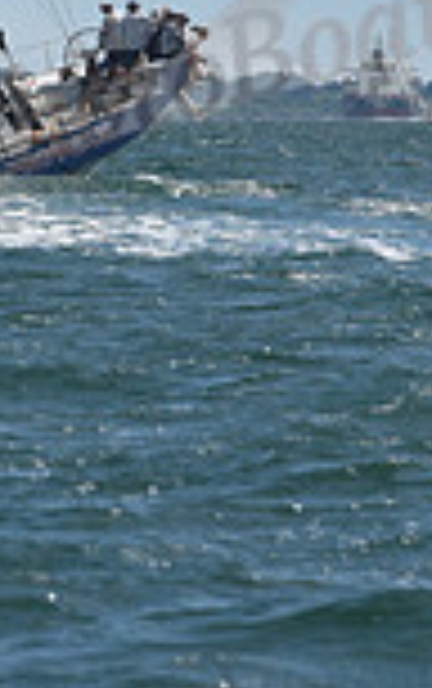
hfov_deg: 3.5
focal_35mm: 378
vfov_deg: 5.5
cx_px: -290
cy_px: -562
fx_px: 7101
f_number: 7.1
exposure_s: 1/800
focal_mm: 98
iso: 320
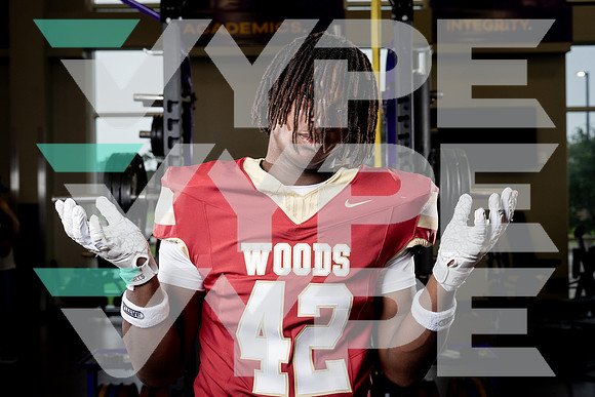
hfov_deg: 41.9
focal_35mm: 47
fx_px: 777
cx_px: 298
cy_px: 198
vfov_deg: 28.7
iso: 640
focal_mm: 47
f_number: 5.6
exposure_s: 1/250
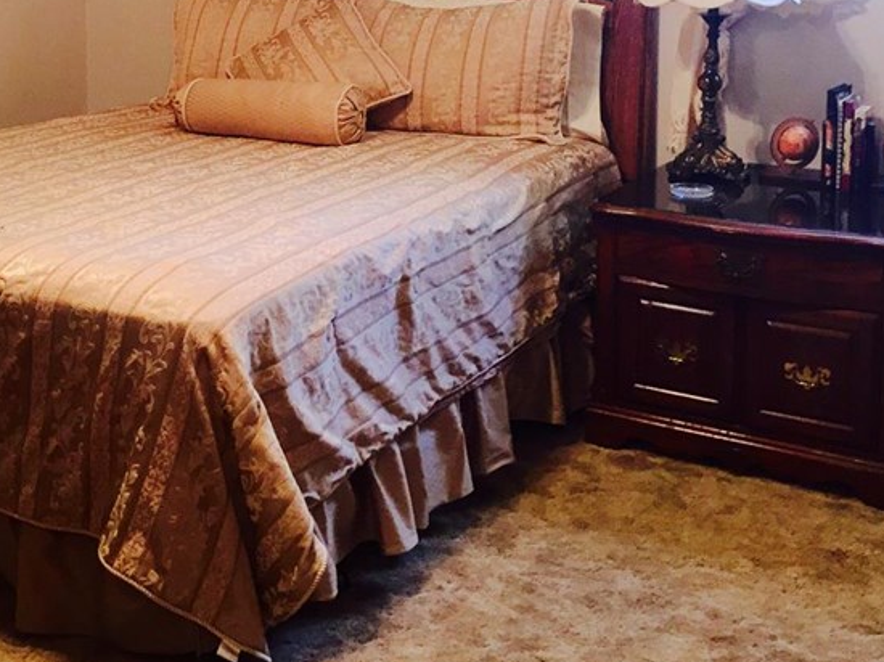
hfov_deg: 34.2
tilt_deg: -6.1
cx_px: 148
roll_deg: -1.3
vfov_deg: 26.2
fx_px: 1378
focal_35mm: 54
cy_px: 69
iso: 160
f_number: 2.2
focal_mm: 4.15
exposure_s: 1/30
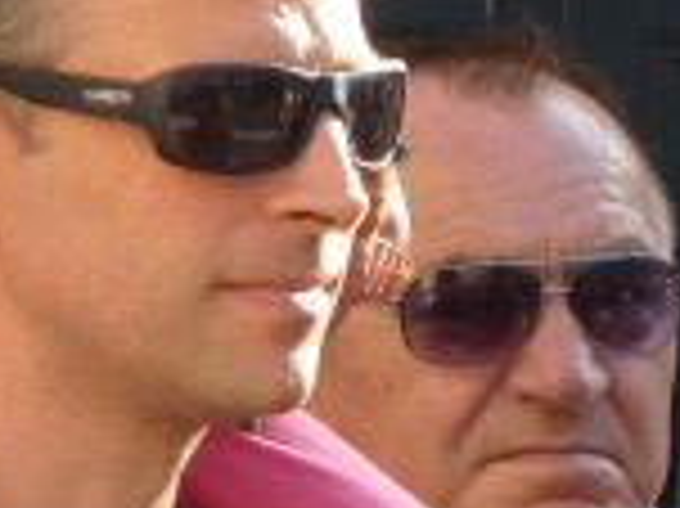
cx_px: -54
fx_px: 14152
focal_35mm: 721
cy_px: -85
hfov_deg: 2.8
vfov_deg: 2.1
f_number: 5.4
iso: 100
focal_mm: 27.6
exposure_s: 1/80
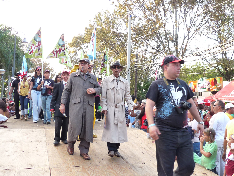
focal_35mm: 40
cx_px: 117
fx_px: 270
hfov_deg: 46.8
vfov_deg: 36.0
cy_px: 88
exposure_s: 1/80
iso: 160
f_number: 2.8
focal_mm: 4.8
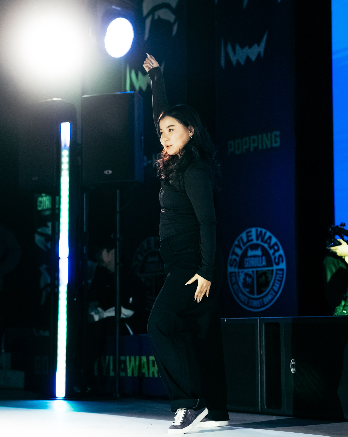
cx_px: 174
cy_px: 219
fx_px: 1072
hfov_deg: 18.4
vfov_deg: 23.0
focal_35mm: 83
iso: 3200
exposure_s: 1/800
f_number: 2.8
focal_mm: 58
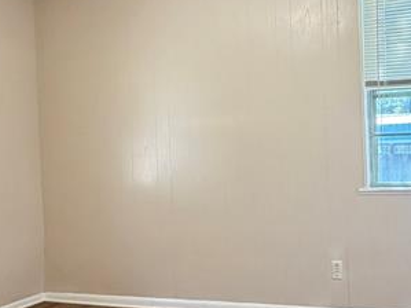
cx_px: 243
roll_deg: +1.2
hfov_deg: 39.5
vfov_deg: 30.2
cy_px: 160
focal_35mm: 48
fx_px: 570
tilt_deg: +0.0
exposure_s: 1/60
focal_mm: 2.22
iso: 320
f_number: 2.2
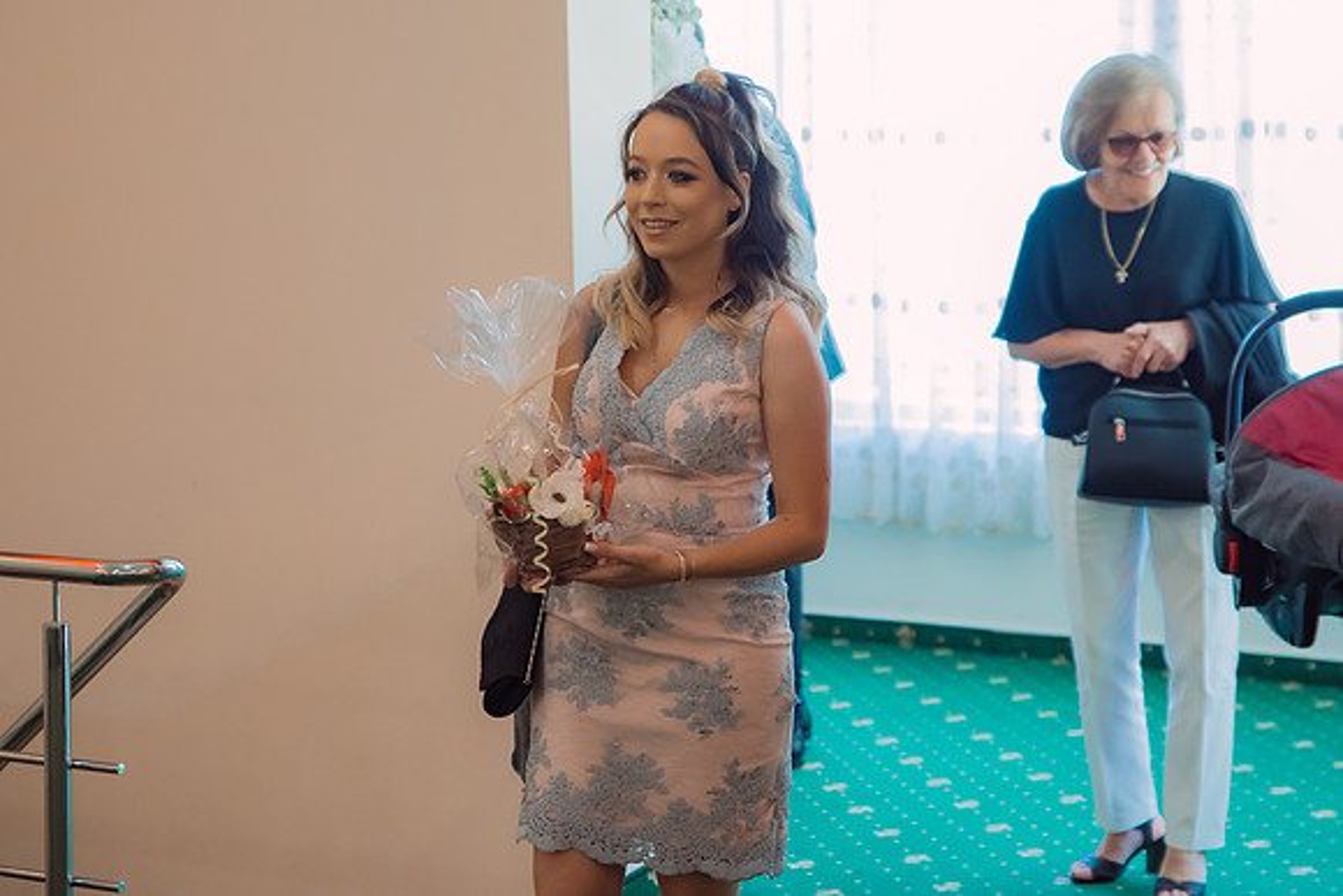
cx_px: 684
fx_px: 3262
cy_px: 293
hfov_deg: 23.3
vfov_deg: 15.6
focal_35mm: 87
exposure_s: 1/200
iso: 1250
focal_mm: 65
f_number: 2.8
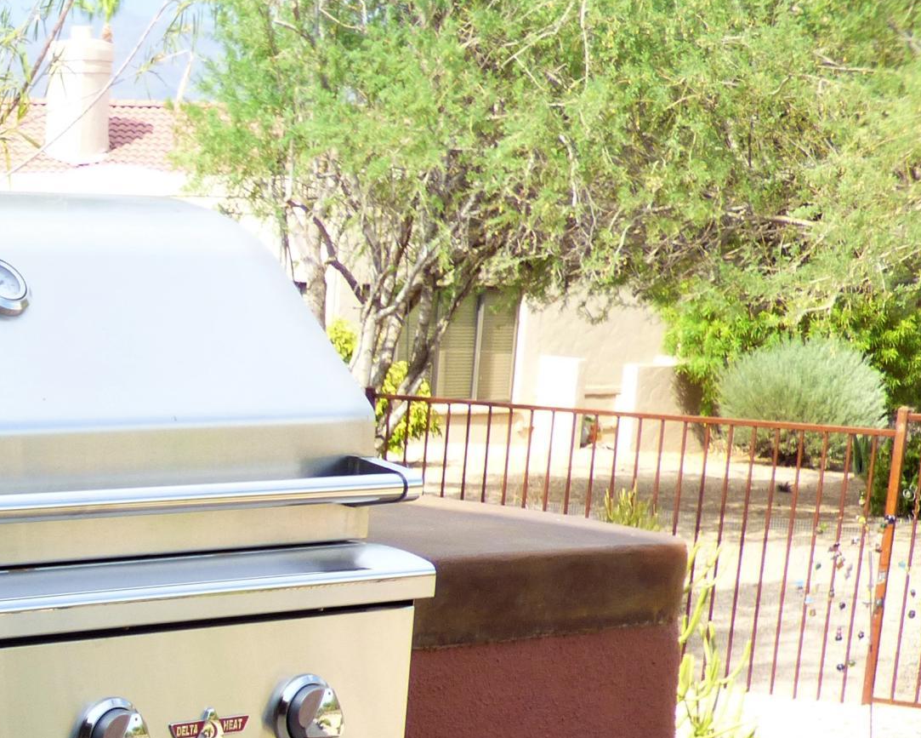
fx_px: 2727
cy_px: 896
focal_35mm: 100
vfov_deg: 14.9
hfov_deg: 17.8
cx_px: -303
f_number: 3.5
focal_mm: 6.47
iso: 100
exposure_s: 1/400
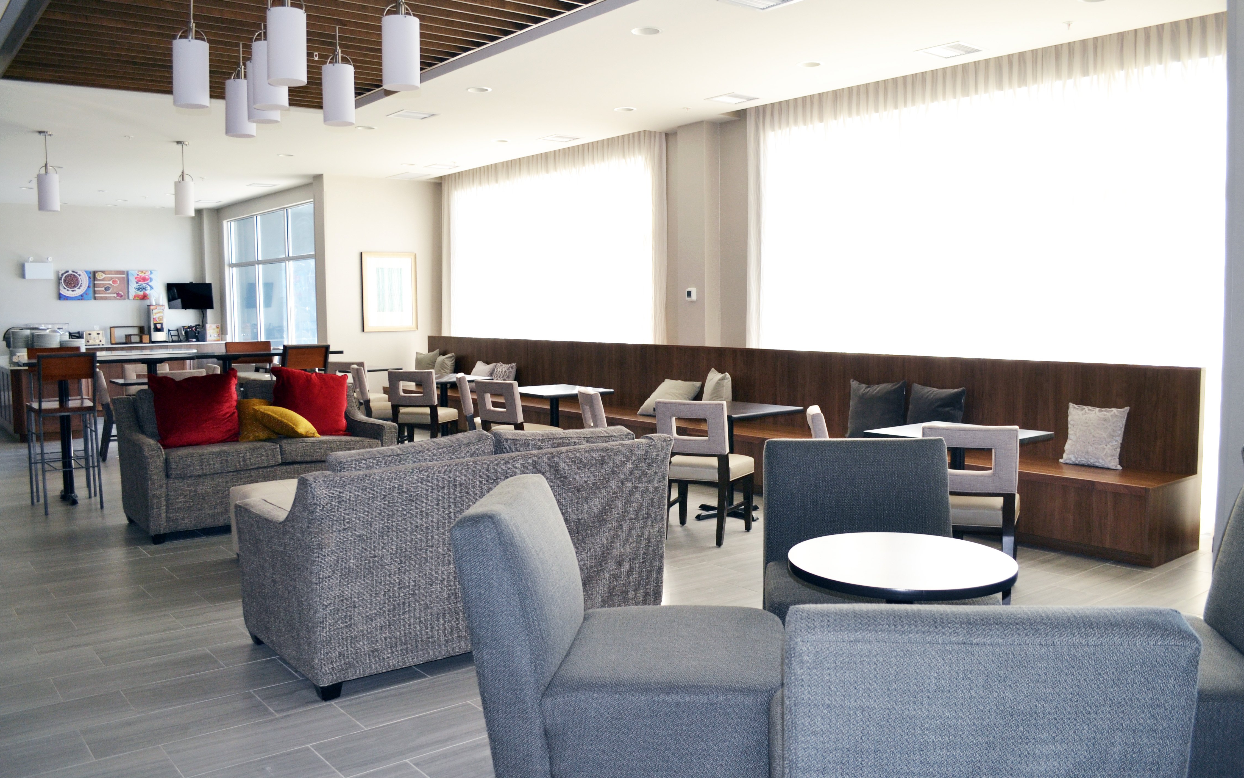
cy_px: 378
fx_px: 949
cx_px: 630
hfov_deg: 66.5
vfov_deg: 44.5
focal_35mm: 28
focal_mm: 18
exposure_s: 1/125
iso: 180
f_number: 4
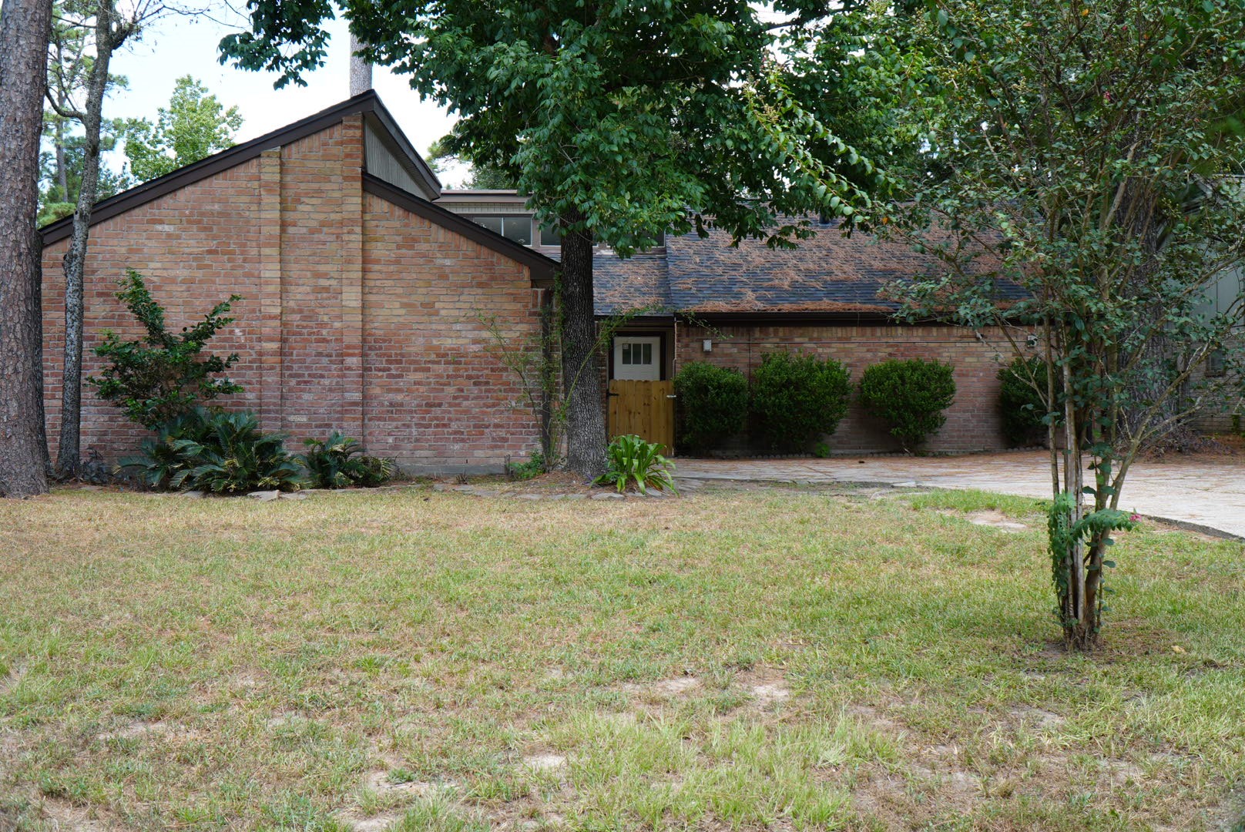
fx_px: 1142
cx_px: 622
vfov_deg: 40.0
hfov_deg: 57.2
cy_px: 416
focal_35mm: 33
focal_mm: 22
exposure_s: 1/80
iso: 100
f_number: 5.6
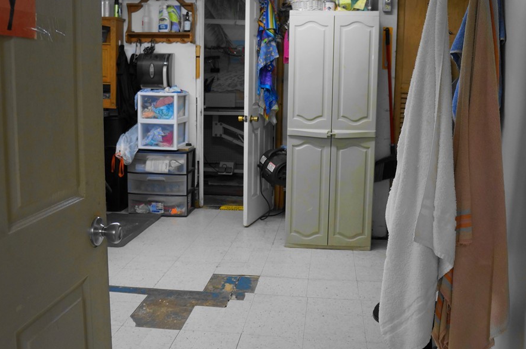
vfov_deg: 35.8
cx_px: 274
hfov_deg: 51.9
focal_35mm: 37
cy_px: 156
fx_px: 540
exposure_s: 1/160
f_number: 4
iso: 640
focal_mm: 20
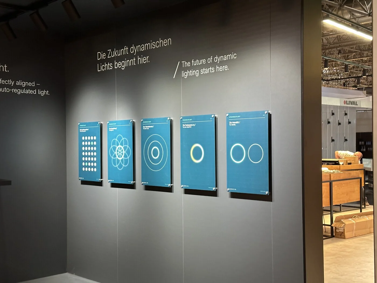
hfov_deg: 39.7
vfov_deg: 30.3
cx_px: 188
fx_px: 523
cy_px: 142
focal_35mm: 48
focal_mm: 6.86
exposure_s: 1/50
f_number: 1.78
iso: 160
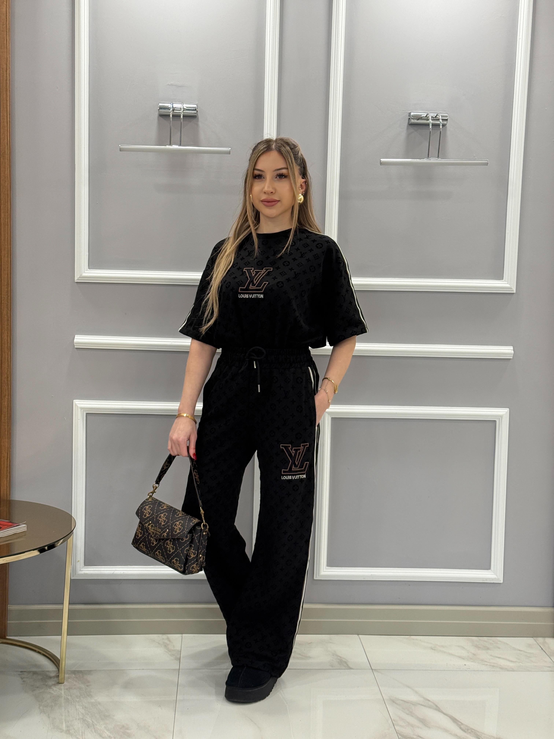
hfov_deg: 30.3
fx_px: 1024
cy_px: 370
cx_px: 277
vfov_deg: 39.7
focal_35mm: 48
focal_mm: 6.76
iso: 100
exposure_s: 1/100
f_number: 1.78
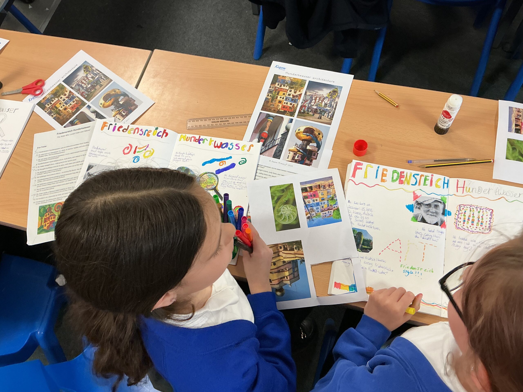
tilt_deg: -66.4
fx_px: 438
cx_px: 262
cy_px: 196
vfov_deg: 48.2
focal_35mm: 29
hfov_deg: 61.7
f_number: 1.8
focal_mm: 3
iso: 80
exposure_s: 1/60
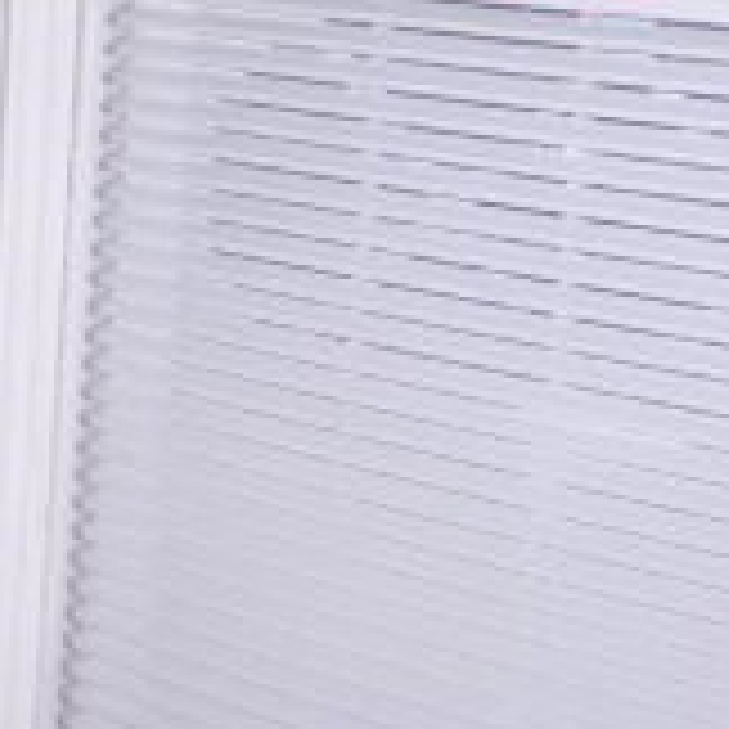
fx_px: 3002
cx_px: -693
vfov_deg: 13.8
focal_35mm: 126
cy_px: 252
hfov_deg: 12.3
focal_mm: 6.2
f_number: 2.8
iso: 80
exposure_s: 1/60
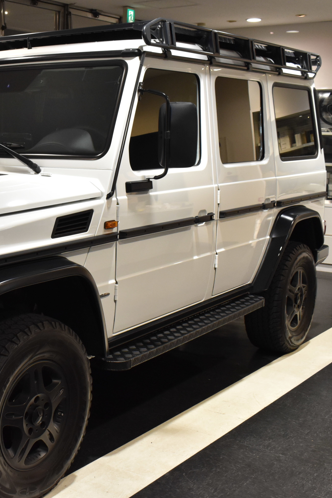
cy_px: 249
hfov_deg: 24.6
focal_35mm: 53
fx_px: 730
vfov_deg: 37.7
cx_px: 8
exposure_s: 1/40
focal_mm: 23
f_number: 8
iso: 1400
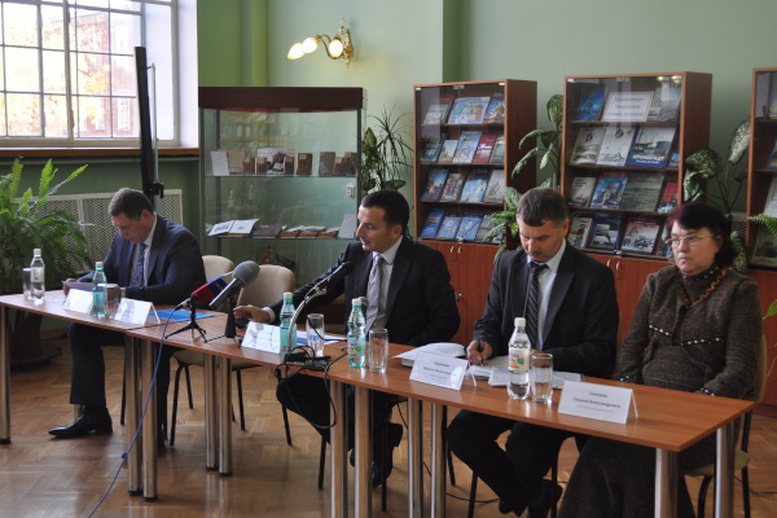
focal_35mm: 45
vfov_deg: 29.9
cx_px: 388
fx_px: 971
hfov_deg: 43.6
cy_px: 259
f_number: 4.5
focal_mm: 30
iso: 400
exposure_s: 1/80
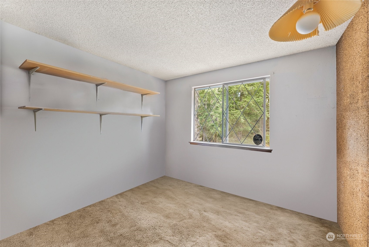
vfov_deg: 81.3
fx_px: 144
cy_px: 124
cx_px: 184
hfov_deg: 104.2
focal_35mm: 14
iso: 200
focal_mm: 14
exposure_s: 2.5
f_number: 8
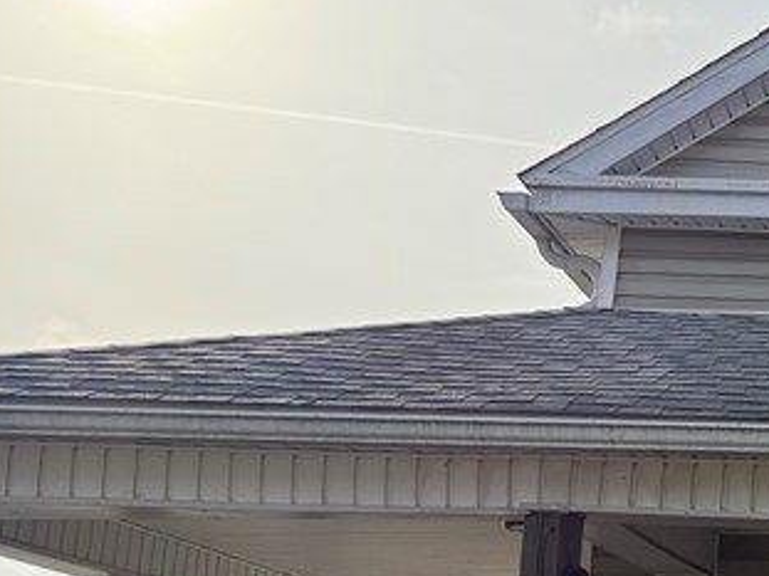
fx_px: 1754
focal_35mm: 79
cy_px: 445
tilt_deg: +11.9
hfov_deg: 20.2
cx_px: 1239
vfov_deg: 18.5
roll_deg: -0.7
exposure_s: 1/6173
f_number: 1.78
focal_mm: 6.76
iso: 125
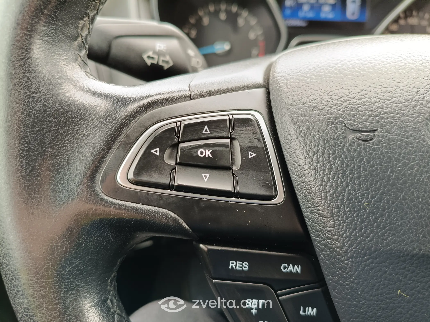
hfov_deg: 67.3
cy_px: 161
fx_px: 323
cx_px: 215
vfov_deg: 53.1
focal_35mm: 26
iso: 240
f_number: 1.5
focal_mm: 4.94
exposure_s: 1/101
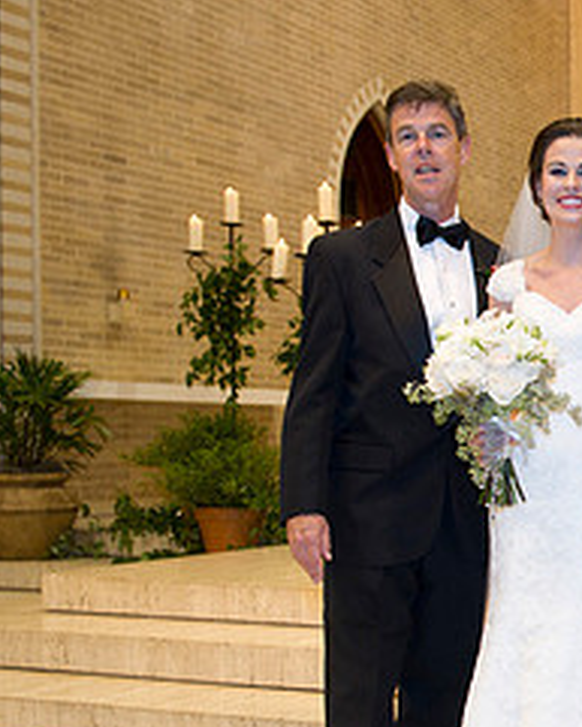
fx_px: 1506
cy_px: 483
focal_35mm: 70
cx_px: 775
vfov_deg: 27.0
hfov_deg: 19.9
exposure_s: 1/60
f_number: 5
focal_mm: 31
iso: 1600
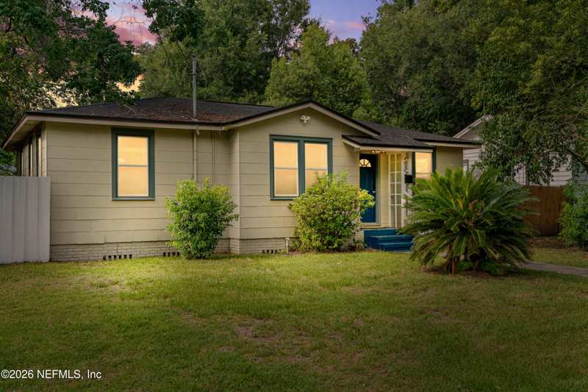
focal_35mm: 35
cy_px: 196
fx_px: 572
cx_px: 294
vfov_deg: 37.8
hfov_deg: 54.4
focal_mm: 35
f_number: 8
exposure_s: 1/15
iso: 200
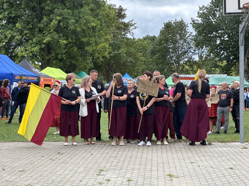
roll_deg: +0.5
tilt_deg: +0.6
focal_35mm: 77
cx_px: 124
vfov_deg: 19.1
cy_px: 93
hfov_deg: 25.3
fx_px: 554
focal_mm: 9
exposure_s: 1/117
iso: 25
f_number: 2.8
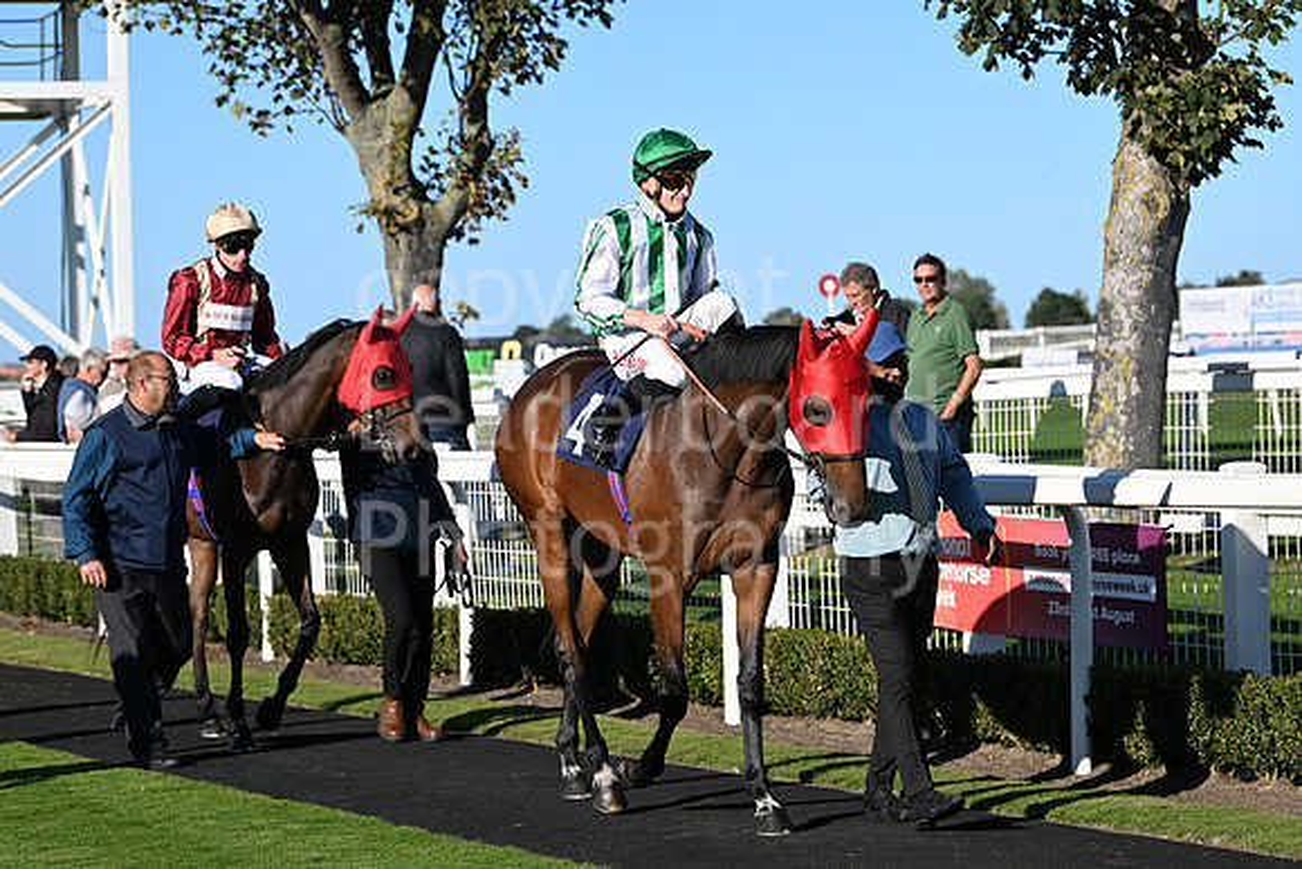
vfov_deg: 11.8
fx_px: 4196
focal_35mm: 116
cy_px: 434
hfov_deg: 17.6
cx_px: 651
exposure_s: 1/2500
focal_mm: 116
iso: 400
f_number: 5.6
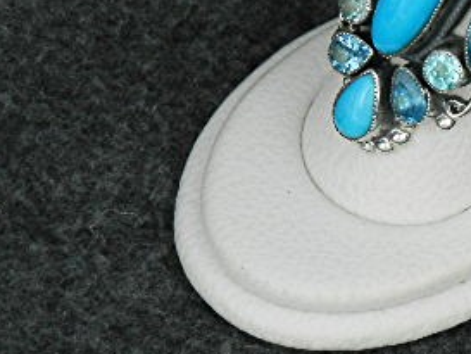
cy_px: 62
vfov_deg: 6.2
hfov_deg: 8.2
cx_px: 449
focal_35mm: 239
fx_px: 3253
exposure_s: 1/5.4
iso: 200
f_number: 4.5
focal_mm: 18.3
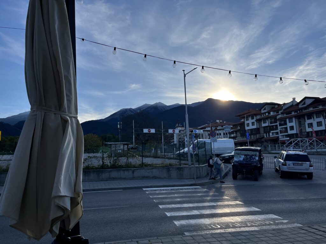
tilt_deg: +7.9
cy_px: 122
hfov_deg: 67.3
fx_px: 245
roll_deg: +3.1
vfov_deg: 53.1
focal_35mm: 26
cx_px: 163
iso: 50
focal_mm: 5.1
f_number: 1.6
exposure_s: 1/4854
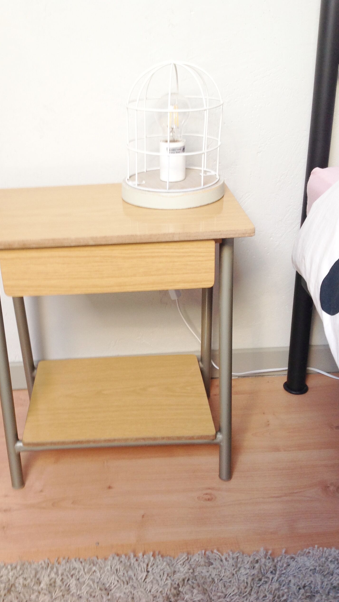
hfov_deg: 30.3
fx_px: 623
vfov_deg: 51.6
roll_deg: +3.8
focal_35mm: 39
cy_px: 304
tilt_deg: -25.8
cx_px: 123
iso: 50
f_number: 2.4
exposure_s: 1/17
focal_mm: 4.28
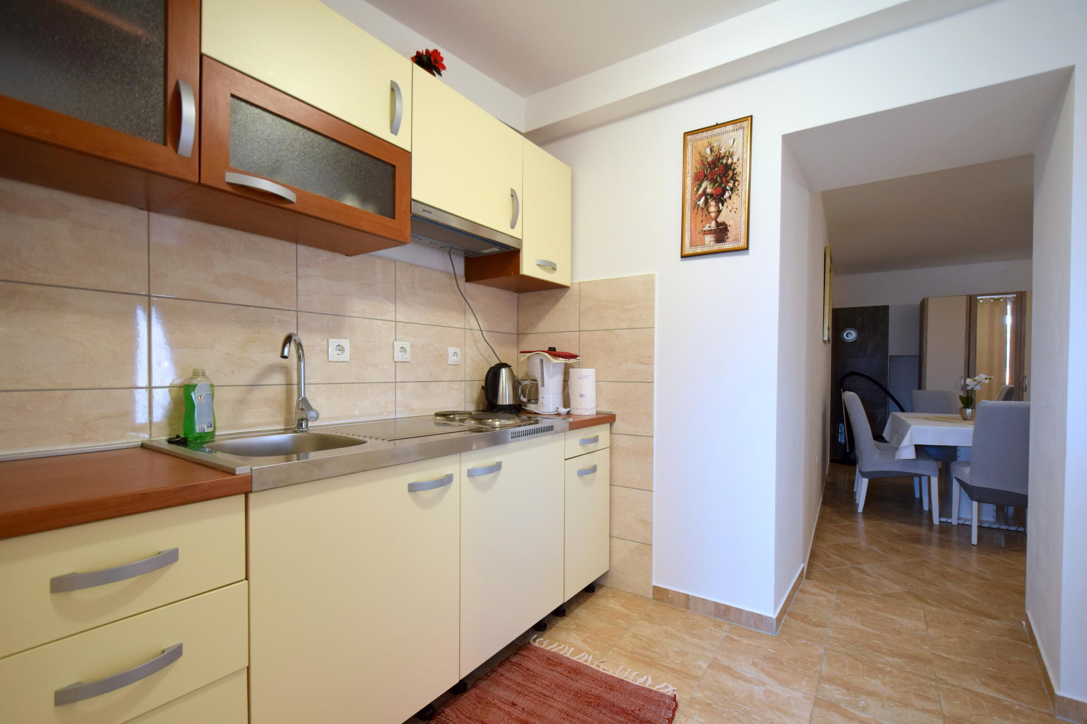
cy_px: 362
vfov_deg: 77.3
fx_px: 453
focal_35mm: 15
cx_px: 544
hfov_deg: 100.4
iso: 640
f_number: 4
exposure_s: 1/60
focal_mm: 10
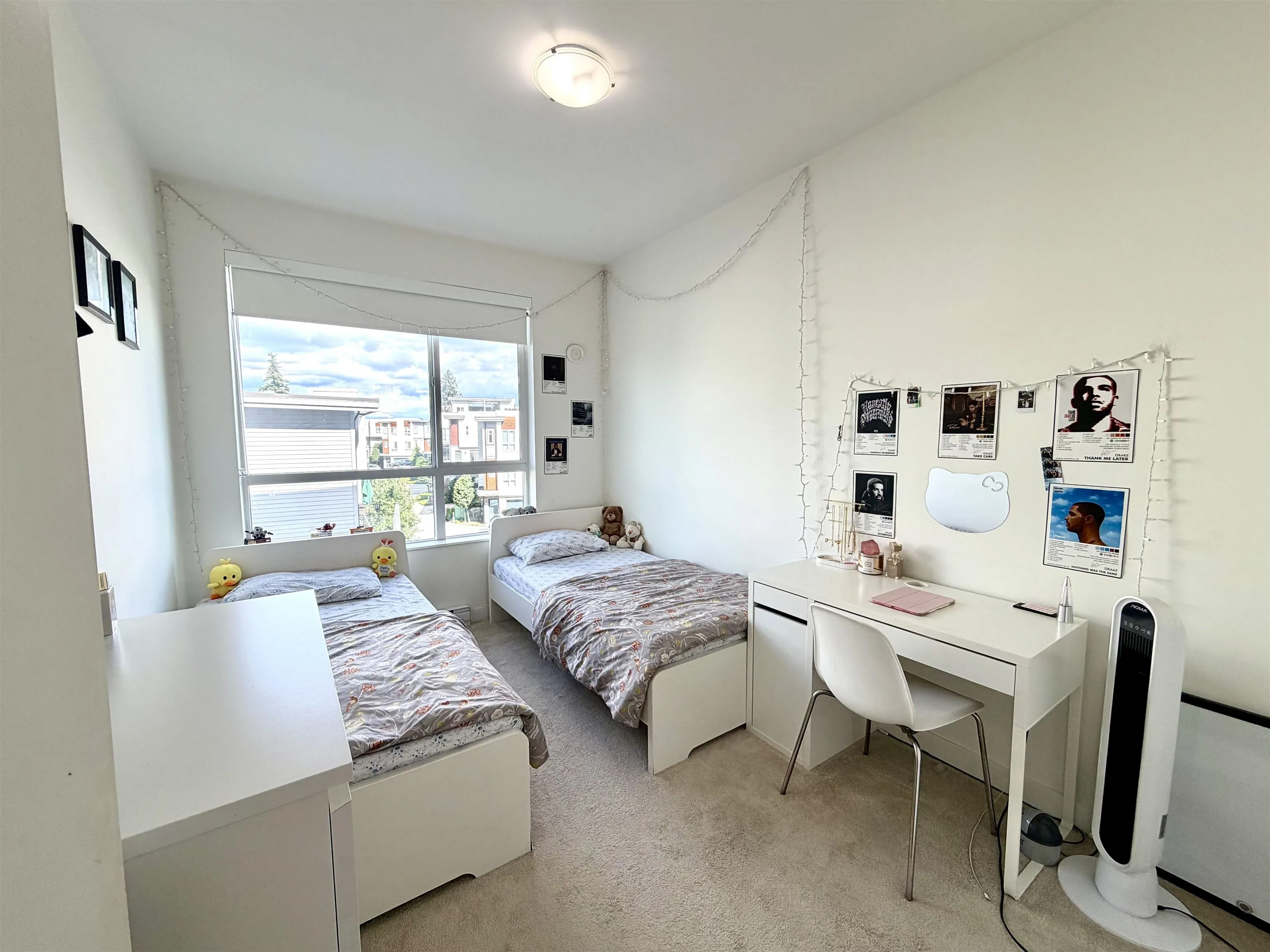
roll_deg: +0.3
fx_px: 514
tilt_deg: -4.4
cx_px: 635
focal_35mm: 14
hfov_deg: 102.1
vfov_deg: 85.7
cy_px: 476
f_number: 2.2
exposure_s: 1/172
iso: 64
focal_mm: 2.22
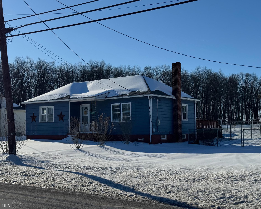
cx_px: 119
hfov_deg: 36.6
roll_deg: +2.7
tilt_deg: +3.0
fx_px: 394
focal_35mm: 51
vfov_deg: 29.7
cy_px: 104
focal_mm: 6.76
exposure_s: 1/9009
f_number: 1.78
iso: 64
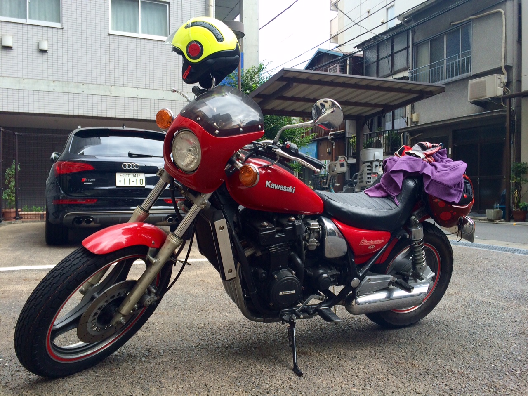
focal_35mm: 29
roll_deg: +0.4
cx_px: 264
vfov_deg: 48.2
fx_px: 442
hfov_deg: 61.7
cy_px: 198
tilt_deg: -2.0
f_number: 2.2
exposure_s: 1/308
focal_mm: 4.15
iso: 32
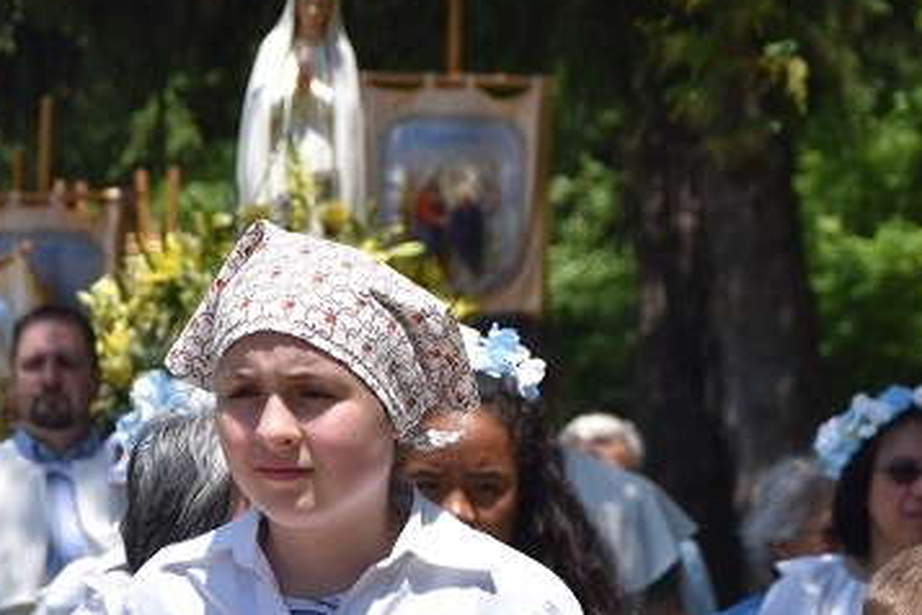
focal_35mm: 321
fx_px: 8227
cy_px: 388
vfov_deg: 4.3
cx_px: 300
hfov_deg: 6.4
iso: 200
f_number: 7.1
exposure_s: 1/800
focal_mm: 85
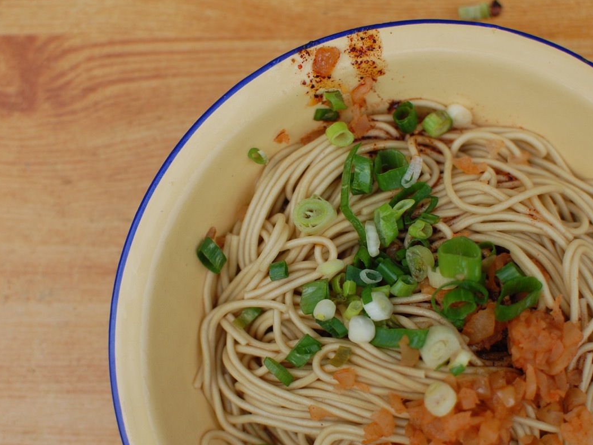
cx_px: 299
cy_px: 222
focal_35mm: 58
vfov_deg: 25.4
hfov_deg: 33.5
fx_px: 986
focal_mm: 35
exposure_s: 1/500
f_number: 2.8
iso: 200
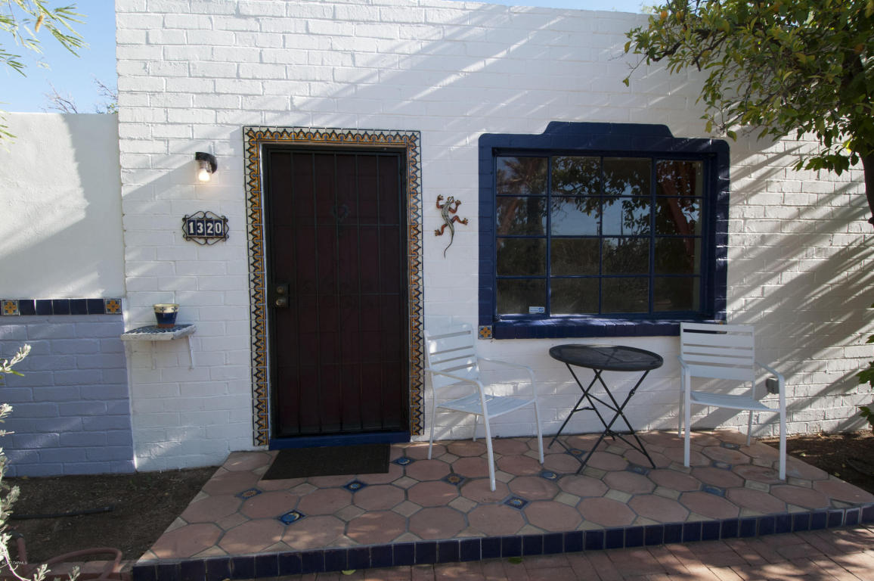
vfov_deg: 67.3
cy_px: 290
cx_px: 437
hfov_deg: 90.1
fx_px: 437
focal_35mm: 18
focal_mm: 12
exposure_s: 1/320
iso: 500
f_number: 9
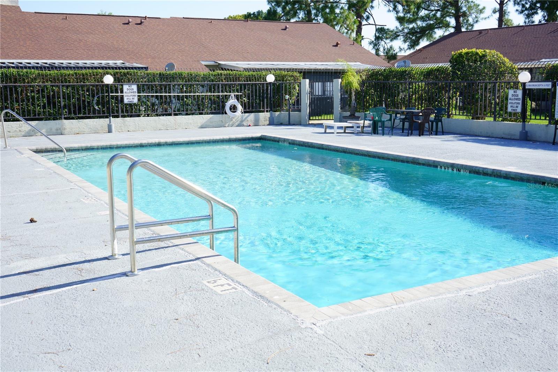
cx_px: 279
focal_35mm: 40
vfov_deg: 33.4
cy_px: 186
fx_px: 620
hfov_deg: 48.5
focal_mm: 40
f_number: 11
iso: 100
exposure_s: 1/125
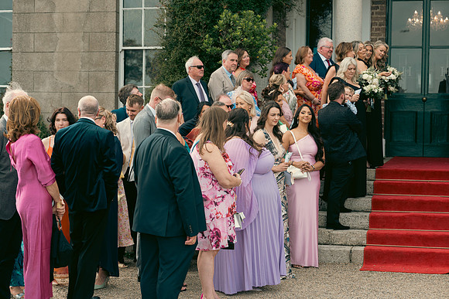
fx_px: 873
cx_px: 224
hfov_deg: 28.8
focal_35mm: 70
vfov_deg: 19.5
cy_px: 150
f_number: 3.5
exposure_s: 1/640
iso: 160
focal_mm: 70
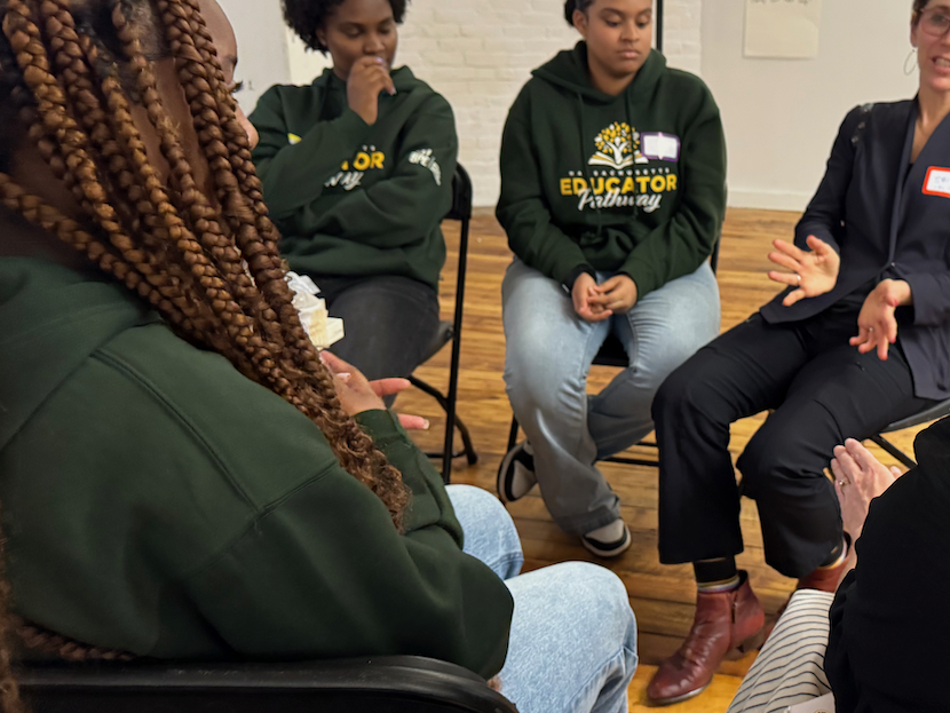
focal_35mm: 37
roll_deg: -1.7
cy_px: 344
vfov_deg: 38.7
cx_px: 708
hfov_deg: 48.3
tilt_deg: -19.3
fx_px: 1016
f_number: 1.78
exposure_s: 1/51
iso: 800
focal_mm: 6.76
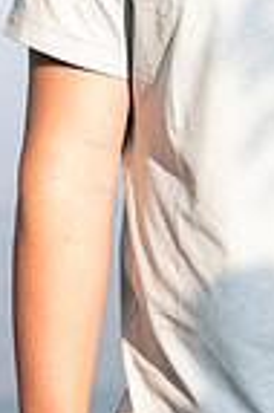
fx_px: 2518
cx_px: 309
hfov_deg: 6.2
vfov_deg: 9.2
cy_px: -121
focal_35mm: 220
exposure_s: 1/160
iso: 200
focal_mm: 70
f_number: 7.1
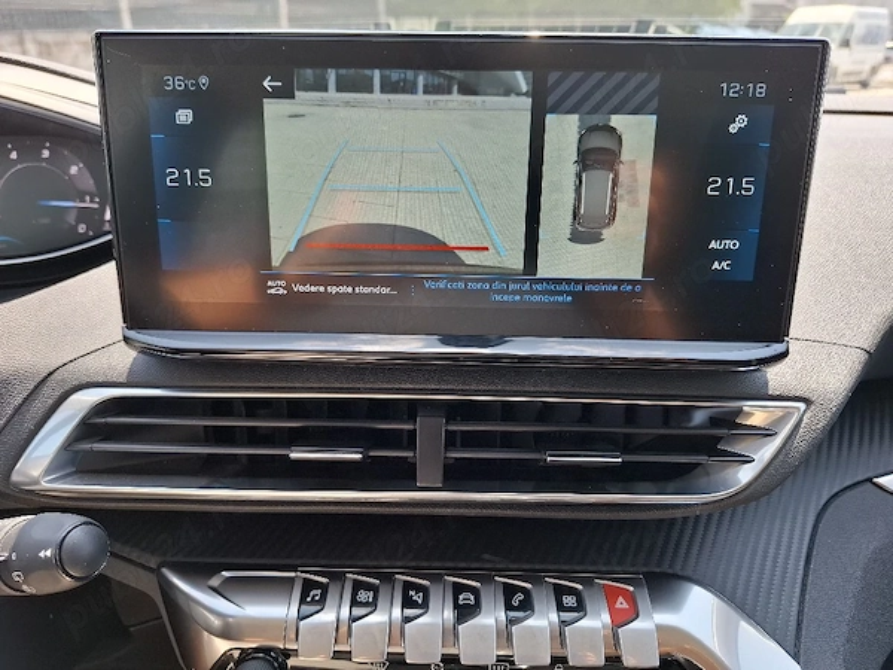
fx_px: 593
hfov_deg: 73.9
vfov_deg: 58.9
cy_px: 335
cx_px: 446
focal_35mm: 23
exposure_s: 1/164
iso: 50
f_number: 1.8
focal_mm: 5.54
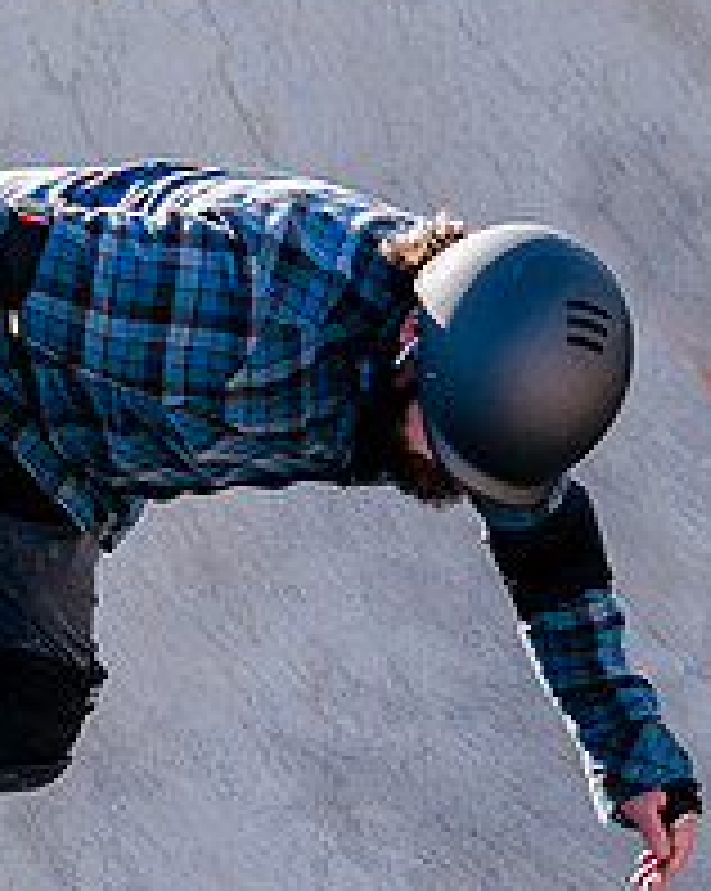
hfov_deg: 7.2
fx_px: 5664
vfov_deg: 9.0
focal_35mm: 215
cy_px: 639
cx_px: 216
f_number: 4.5
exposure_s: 1/500
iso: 200
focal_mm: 65
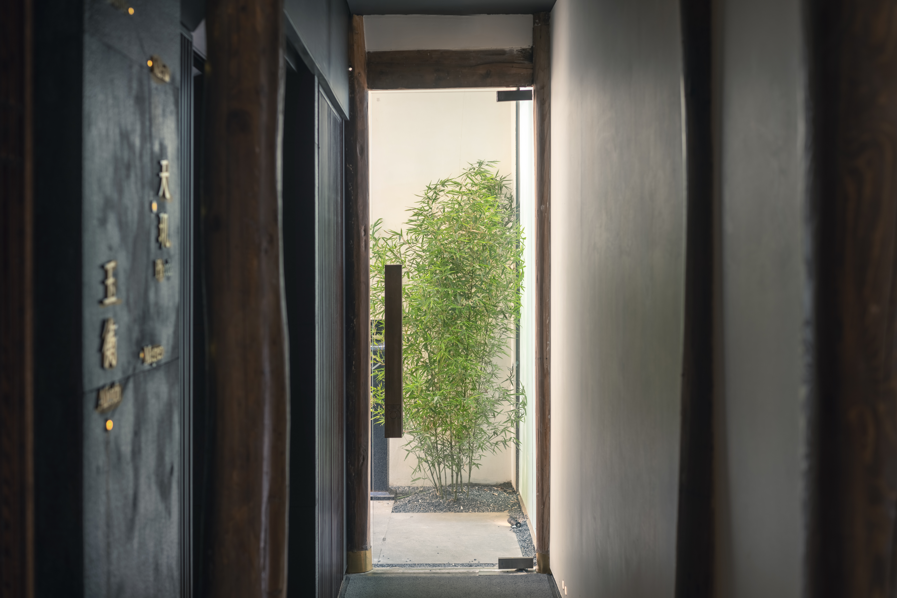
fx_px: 1246
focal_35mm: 50
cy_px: 299
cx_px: 448
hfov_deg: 39.6
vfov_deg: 27.0
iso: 100
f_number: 2.8
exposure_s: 1/320
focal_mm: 50
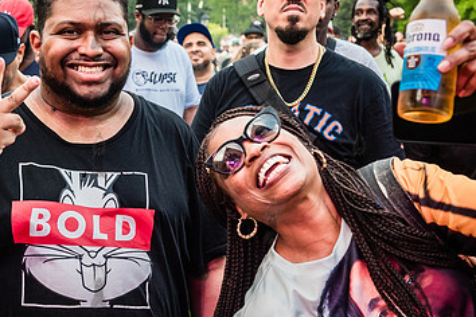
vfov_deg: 23.0
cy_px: 155
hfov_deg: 33.0
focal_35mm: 59
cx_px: 98
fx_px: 780
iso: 2000
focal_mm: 36
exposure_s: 1/640
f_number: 4.5
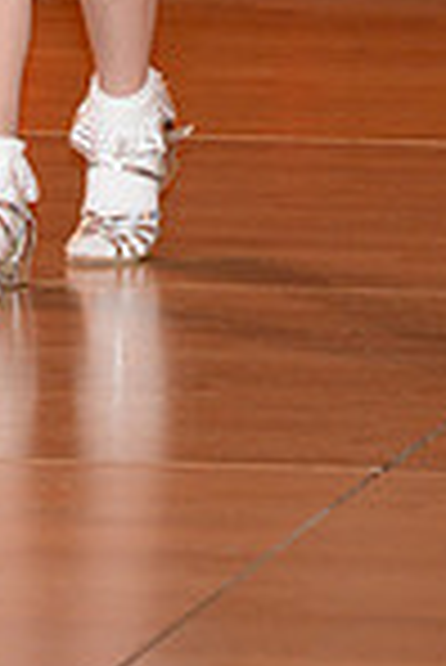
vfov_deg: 2.8
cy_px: -526
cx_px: 155
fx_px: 13422
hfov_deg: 1.9
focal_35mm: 724
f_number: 5.6
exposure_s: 1/250
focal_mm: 185
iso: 1000
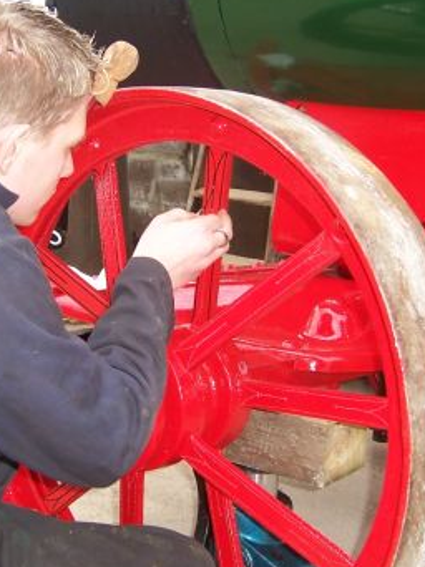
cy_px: 245
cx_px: 176
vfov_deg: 32.7
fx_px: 967
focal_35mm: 59
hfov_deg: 24.8
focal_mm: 6
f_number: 3
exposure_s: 1/60
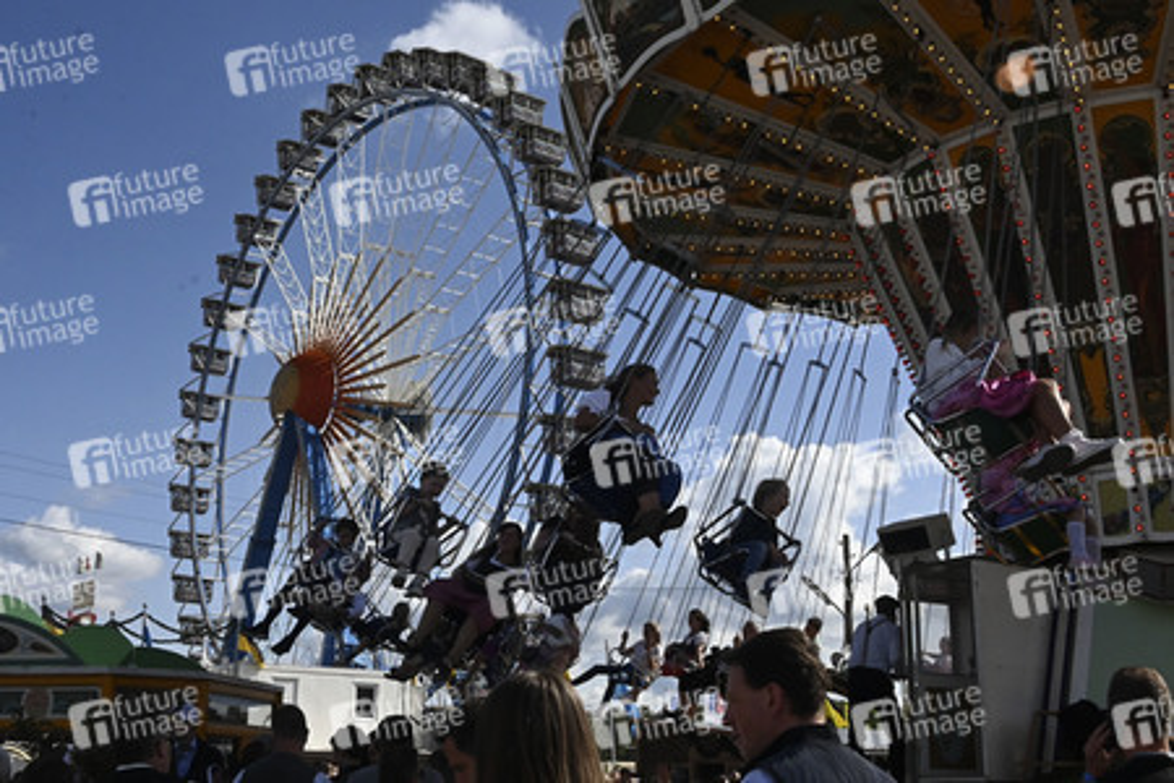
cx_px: 587
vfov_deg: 31.9
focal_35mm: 42
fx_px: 1370
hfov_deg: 46.4
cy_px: 392
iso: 4000
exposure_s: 1/3200
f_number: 22
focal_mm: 28
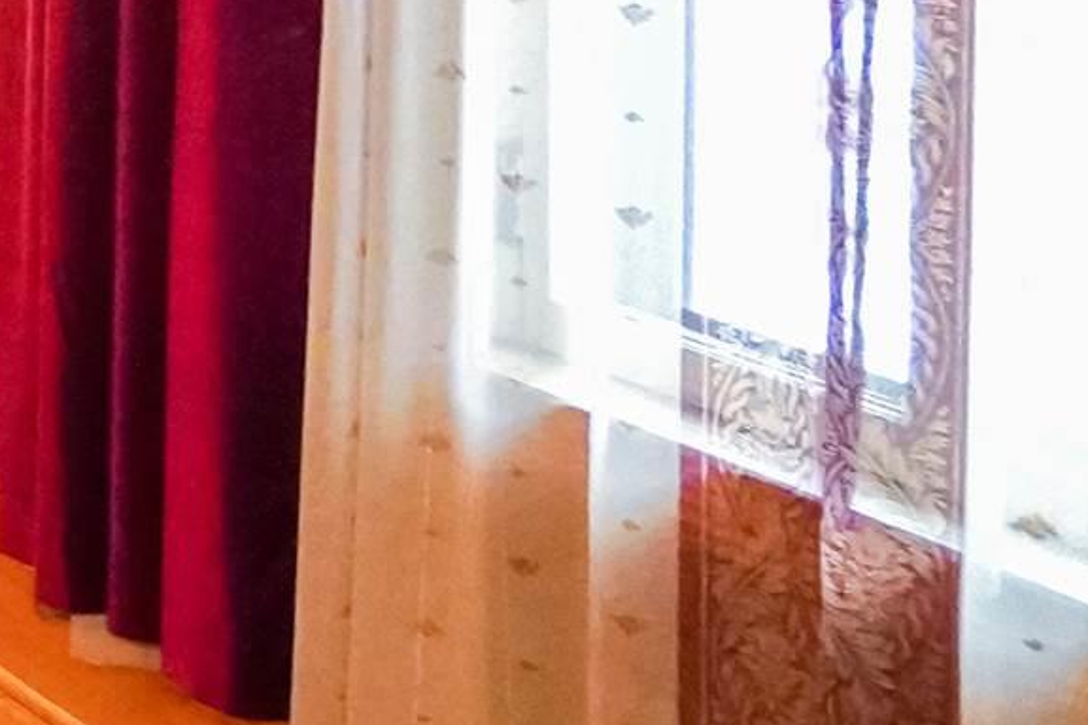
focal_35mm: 80
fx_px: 2418
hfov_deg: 14.2
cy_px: -404
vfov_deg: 15.6
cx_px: -1653
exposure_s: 1/100
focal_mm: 10
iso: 6400
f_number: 4
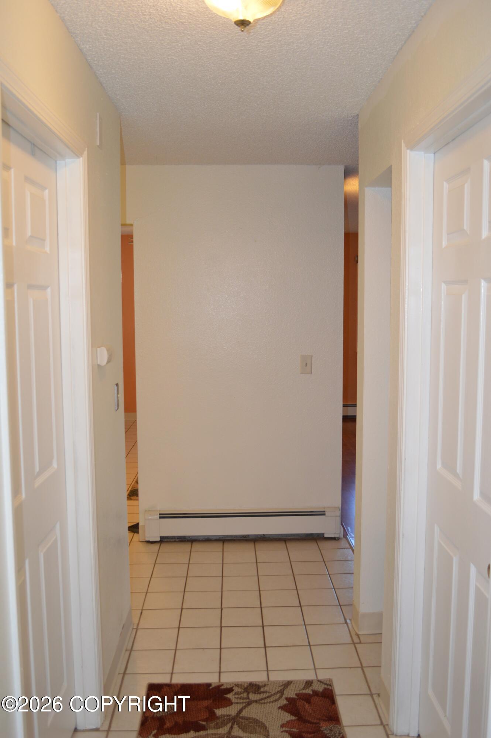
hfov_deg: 39.9
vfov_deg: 57.3
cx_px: 246
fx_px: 676
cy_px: 369
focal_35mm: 33
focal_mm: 22
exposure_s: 1/60
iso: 400
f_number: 3.8
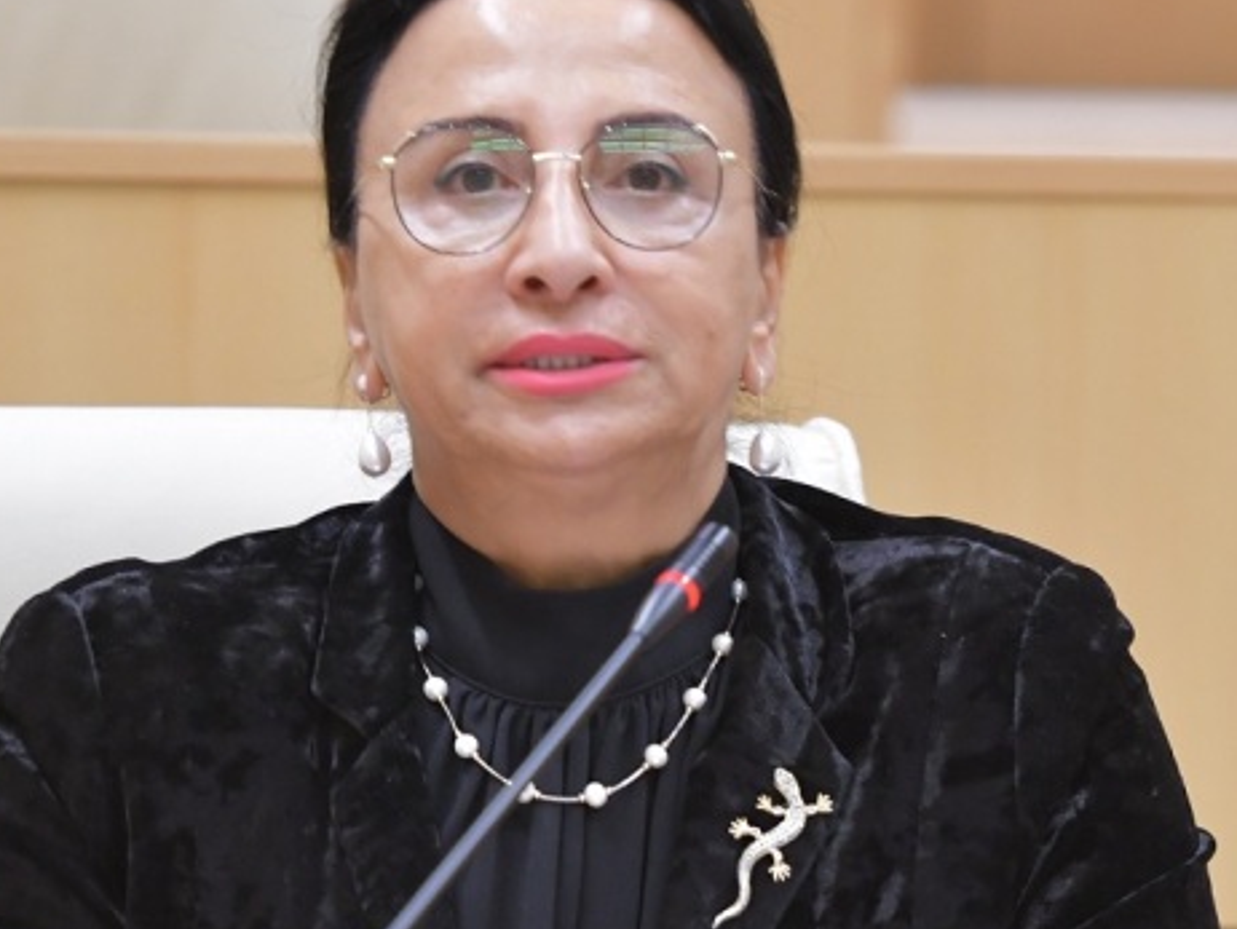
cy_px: 396
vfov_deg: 3.1
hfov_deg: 4.1
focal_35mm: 479
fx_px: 17126
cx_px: 605
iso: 2000
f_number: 3.2
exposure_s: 1/125
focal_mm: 160
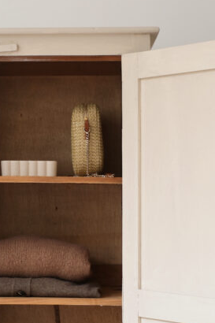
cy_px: 179
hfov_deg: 11.1
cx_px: 80
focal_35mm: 123
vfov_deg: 16.7
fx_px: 1103
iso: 125
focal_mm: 37.6
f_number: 4
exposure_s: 1/2400
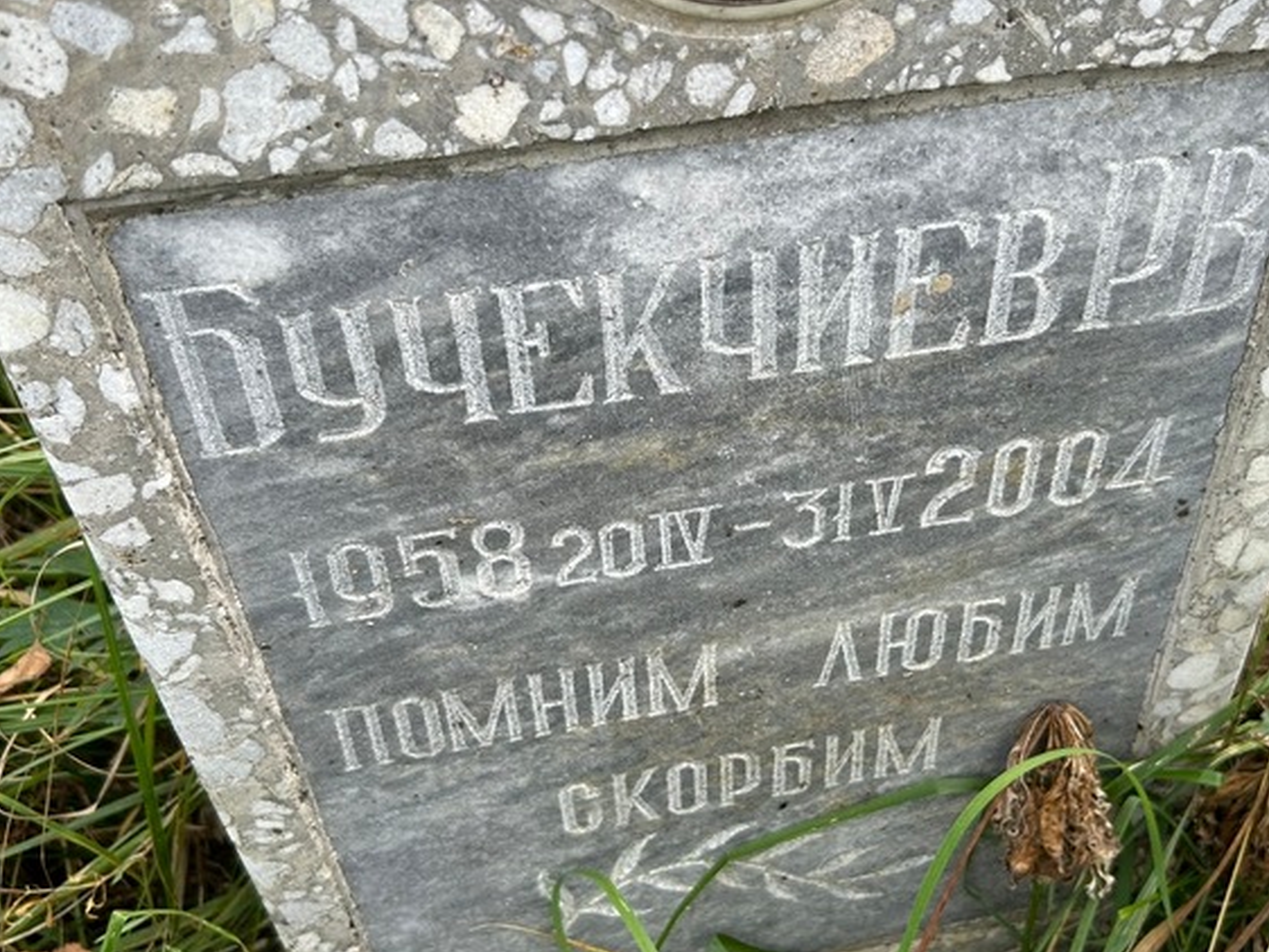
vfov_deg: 38.7
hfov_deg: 50.0
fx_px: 1357
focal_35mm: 37
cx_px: 704
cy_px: 478
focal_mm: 5.7
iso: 50
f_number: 1.5
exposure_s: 1/588
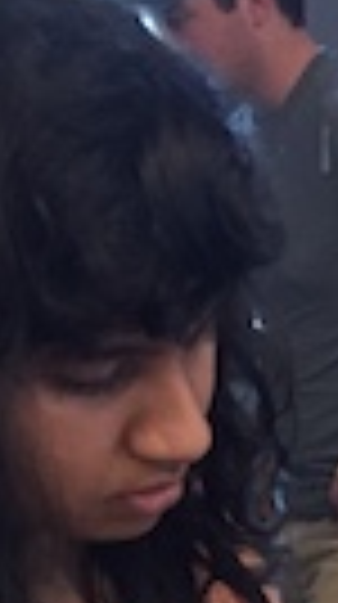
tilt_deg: -21.6
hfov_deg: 8.9
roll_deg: -2.8
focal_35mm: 126
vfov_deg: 15.3
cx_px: 753
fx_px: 2015
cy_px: 997
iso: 125
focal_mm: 4.15
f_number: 2.2
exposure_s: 1/30
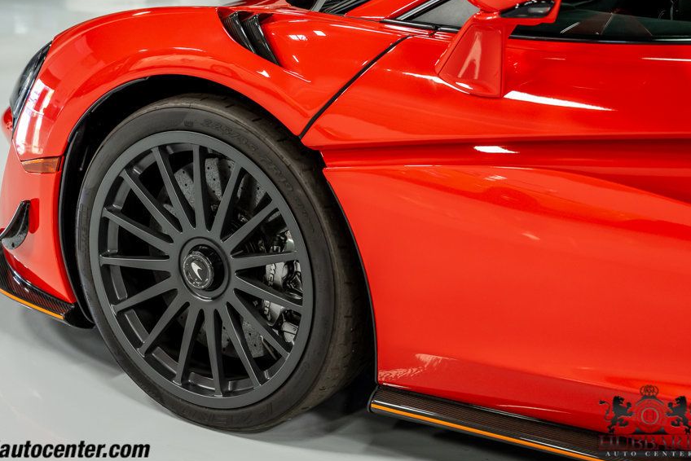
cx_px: 312
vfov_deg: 21.2
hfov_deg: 31.4
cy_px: 202
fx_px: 1229
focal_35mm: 64
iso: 800
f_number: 5
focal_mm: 53
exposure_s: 1/60
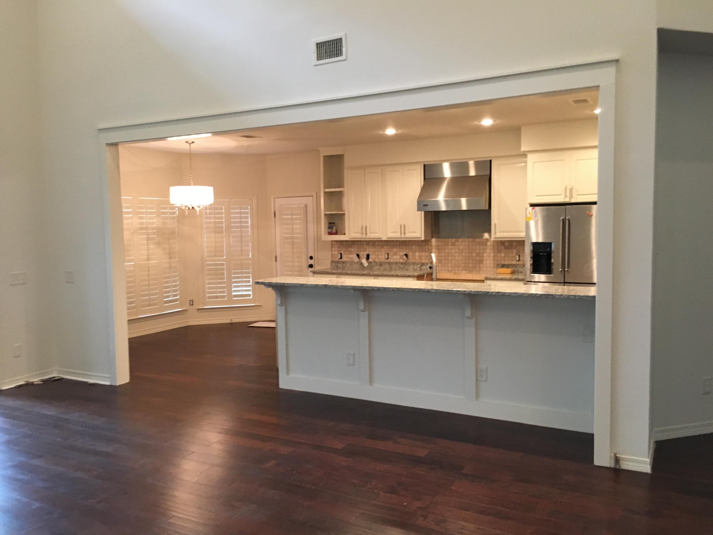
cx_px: 356
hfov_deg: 61.7
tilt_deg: -5.2
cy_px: 268
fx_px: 597
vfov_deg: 48.2
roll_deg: -0.7
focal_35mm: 29
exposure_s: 1/30
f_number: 2.2
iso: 160
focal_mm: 4.15
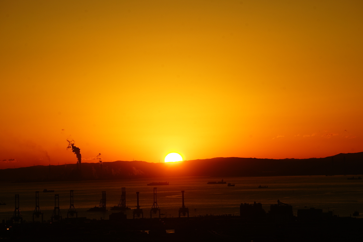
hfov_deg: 11.1
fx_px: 1865
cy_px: 121
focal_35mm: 185
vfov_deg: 7.4
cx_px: 182
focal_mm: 185
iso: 100
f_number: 10
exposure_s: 1/320
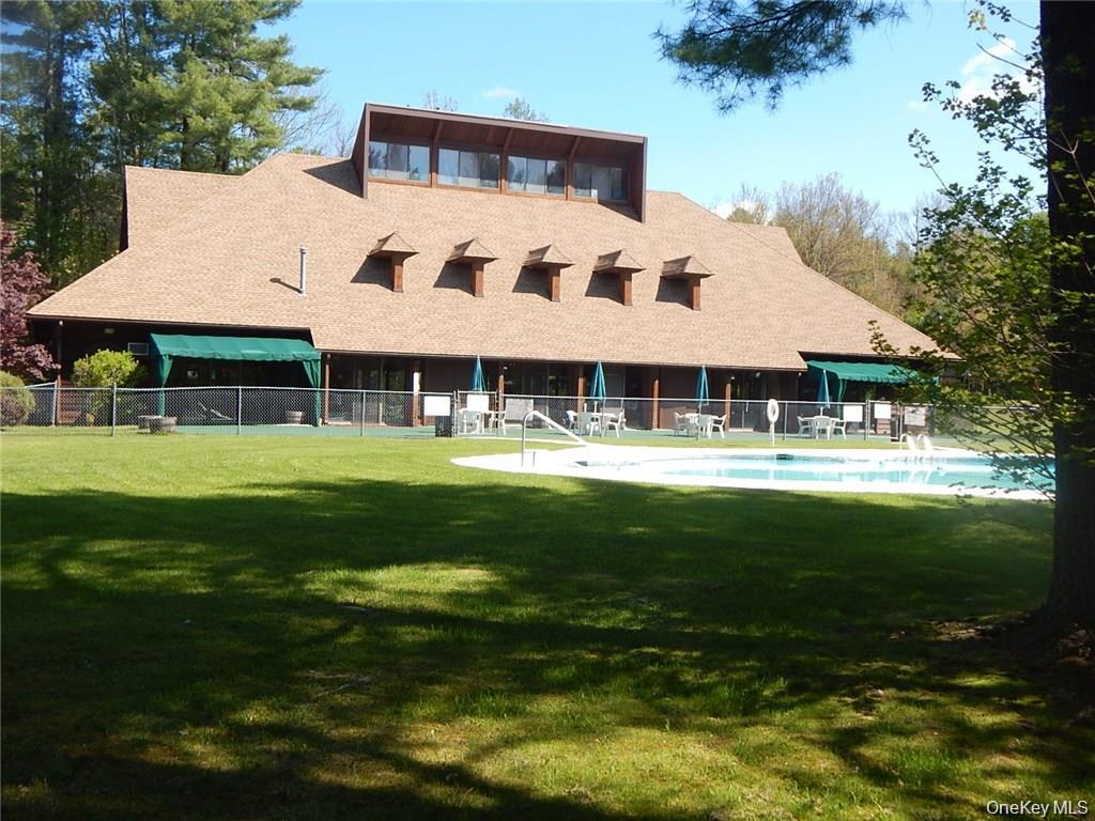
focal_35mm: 38
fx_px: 1202
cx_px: 548
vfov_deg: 37.7
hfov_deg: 49.0
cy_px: 410
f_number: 3.4
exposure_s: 1/500
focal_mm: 6.8
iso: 125
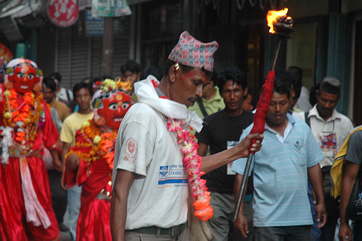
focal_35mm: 153
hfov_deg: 13.4
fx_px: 1537
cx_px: 167
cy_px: 124
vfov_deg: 9.0
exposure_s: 1/60
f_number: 4.5
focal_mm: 70
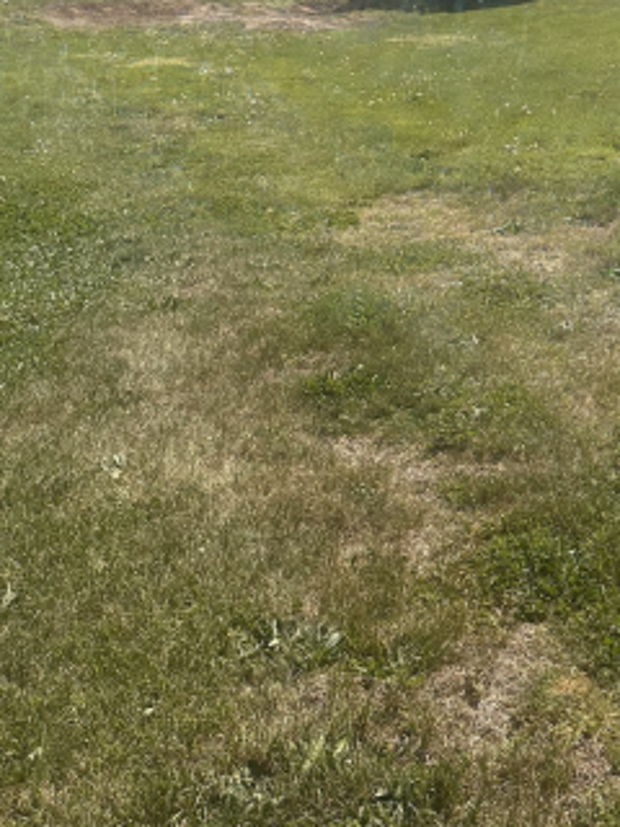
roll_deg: +2.1
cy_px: 195
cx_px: 491
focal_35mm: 50
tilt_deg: -13.9
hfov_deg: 28.5
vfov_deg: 37.2
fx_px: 1194
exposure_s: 1/6623
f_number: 1.78
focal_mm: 6.86
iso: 80
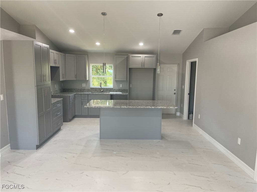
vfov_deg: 54.9
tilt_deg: -7.8
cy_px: 96
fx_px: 186
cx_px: 128
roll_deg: -1.0
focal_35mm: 25
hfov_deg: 69.4
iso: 100
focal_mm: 5.1
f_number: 1.6
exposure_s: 1/120
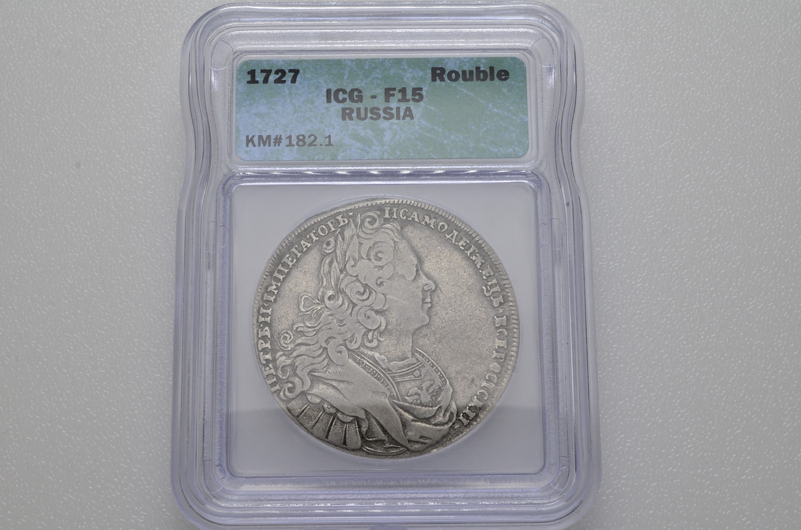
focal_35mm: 57
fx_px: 1266
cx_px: 400
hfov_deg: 35.1
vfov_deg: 23.7
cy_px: 265
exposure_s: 1/250
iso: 400
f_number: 14
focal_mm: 38
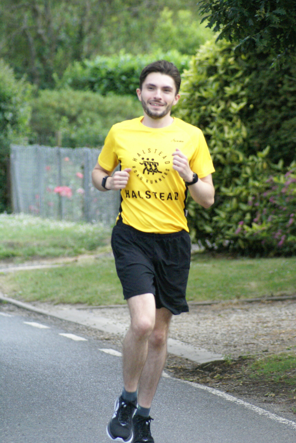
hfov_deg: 4.4
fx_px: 3878
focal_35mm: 315
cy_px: 222
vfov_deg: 6.5
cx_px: 148
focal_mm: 210
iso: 1600
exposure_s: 1/400
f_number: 5.6
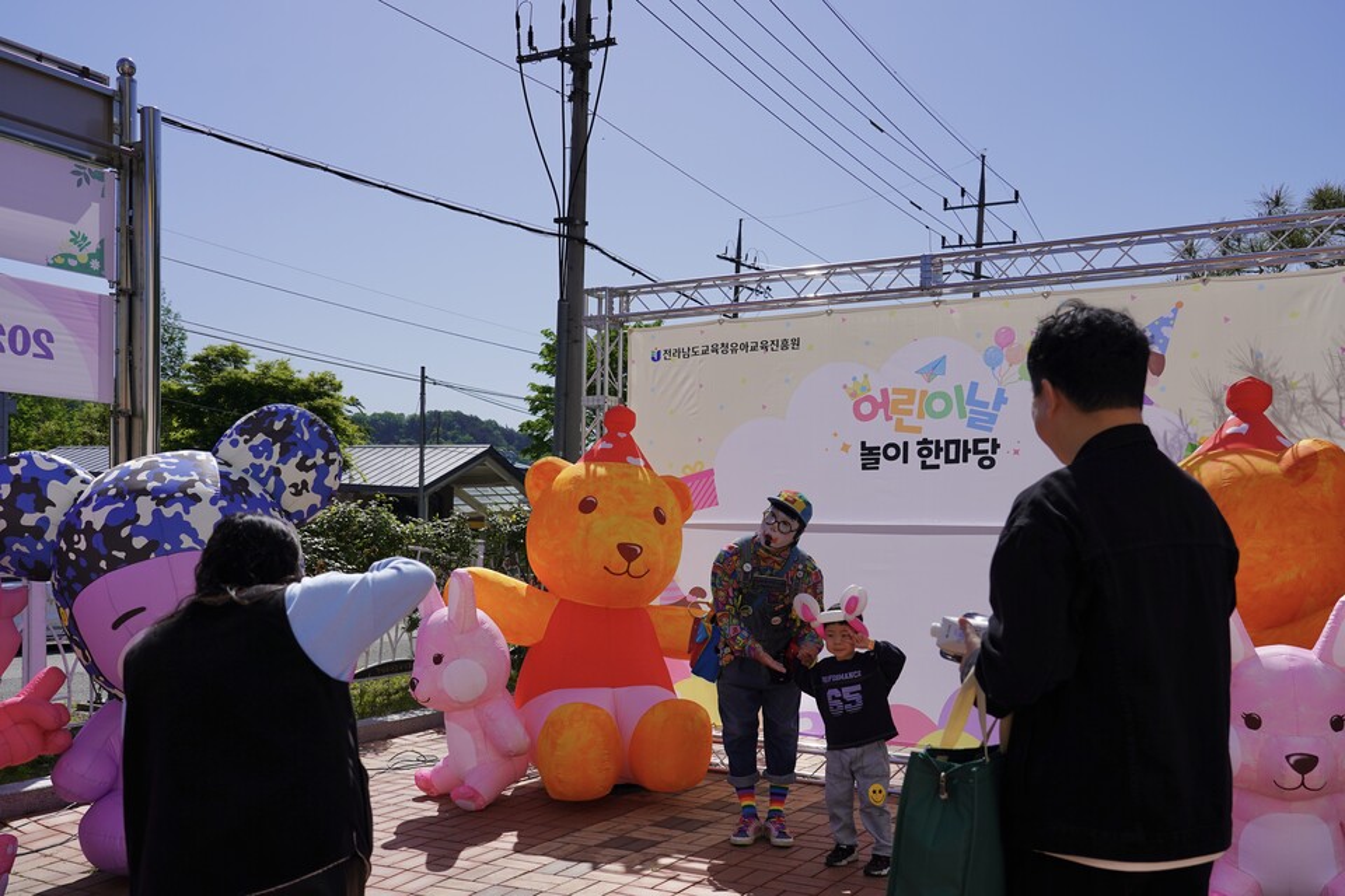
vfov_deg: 43.6
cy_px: 448
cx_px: 672
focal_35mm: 30
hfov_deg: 61.9
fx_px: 1121
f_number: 5
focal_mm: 30
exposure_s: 1/1600
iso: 100
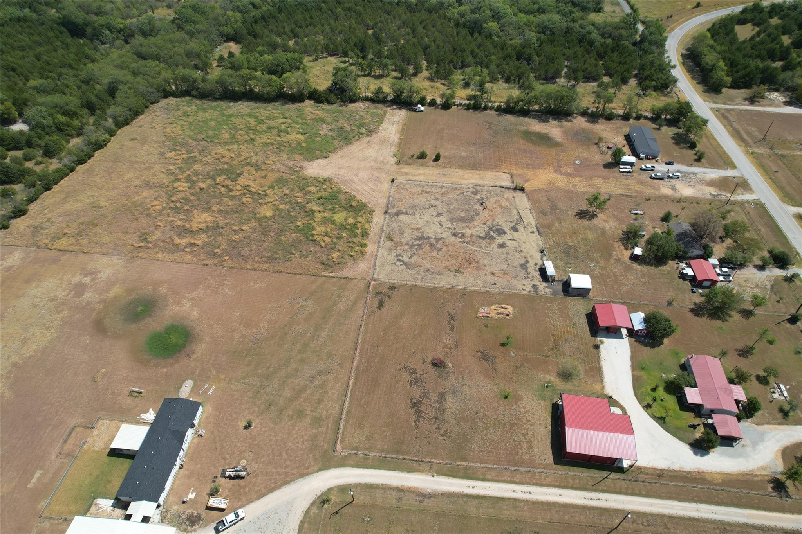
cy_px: 267
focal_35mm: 22
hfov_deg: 78.6
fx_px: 490
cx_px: 401
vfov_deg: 57.2
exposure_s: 1/1600
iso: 100
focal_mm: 8.38
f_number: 2.8
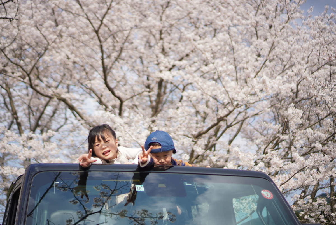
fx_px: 490
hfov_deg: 37.8
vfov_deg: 25.8
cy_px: 112
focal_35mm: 52
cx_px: 168
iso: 100
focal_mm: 35
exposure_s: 1/4000
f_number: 1.8
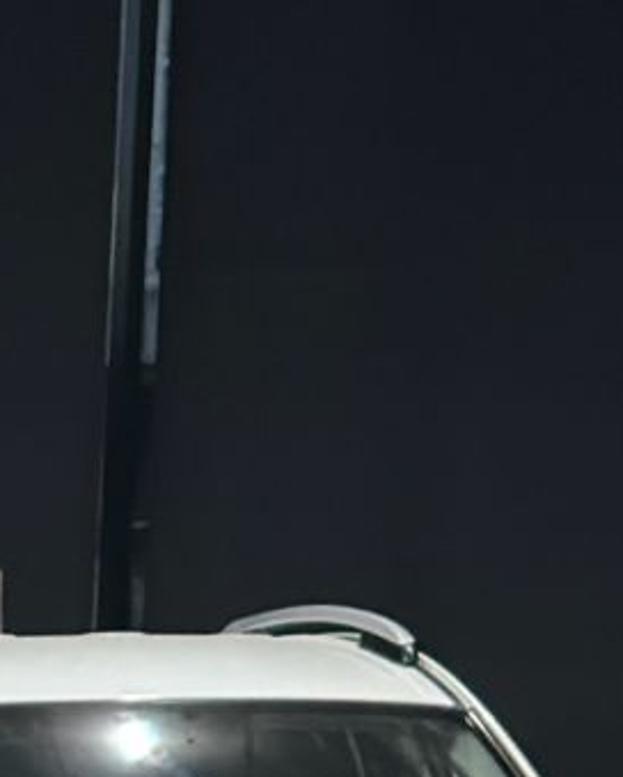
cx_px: -1450
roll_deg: +0.1
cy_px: 1559
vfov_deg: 7.0
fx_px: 6097
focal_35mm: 265
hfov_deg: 5.4
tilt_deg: -8.2
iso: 125
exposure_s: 1/60
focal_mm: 6.86
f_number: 1.78
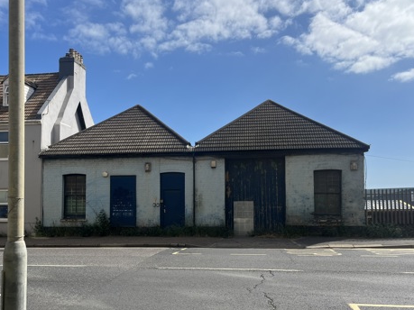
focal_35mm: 34
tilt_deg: +5.3
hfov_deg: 53.9
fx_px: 407
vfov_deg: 41.7
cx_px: 197
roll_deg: -1.0
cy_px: 170
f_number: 1.6
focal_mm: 5.1
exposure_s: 1/5076
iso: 50
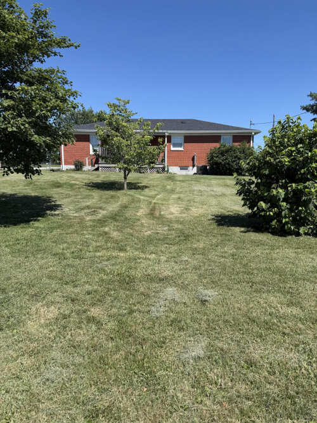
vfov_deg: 71.6
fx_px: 293
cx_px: 158
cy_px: 212
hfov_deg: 56.8
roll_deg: -1.6
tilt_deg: -6.3
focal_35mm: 24
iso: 80
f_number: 1.78
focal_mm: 6.76
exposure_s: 1/3953
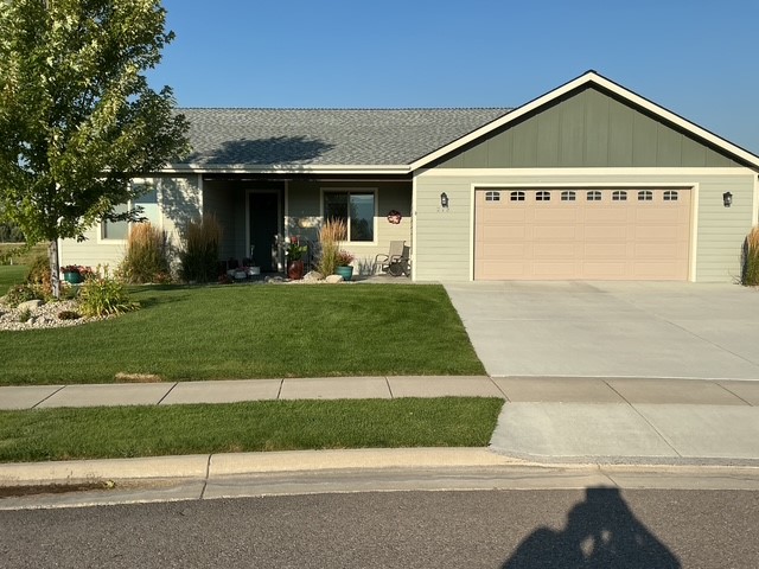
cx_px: 380
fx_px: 636
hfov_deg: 61.7
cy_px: 284
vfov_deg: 48.2
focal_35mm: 29
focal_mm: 3
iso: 25
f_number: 1.8
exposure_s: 1/2320
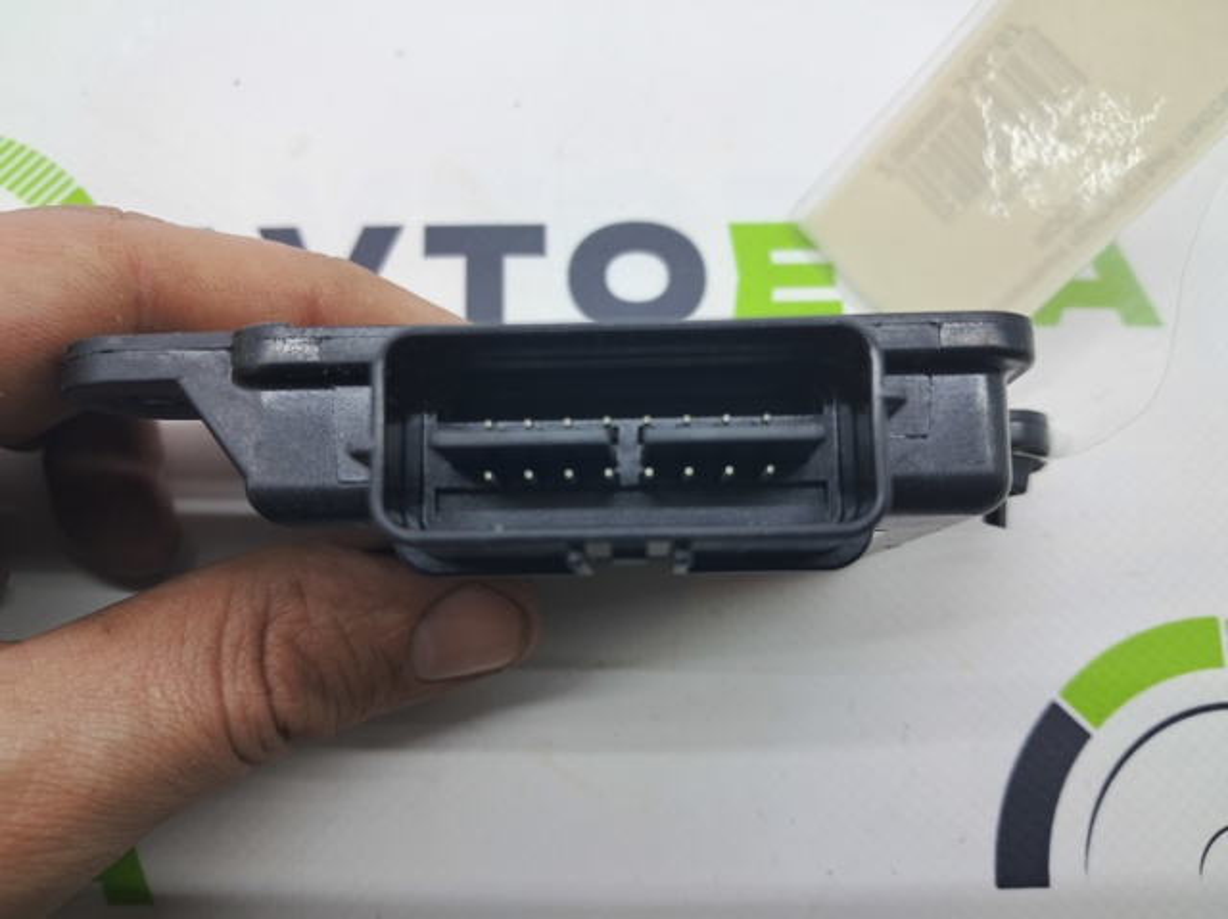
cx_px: 614
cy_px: 460
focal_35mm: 27
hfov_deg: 65.4
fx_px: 957
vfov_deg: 51.3
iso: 50
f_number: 1.8
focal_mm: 4
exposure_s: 1/50
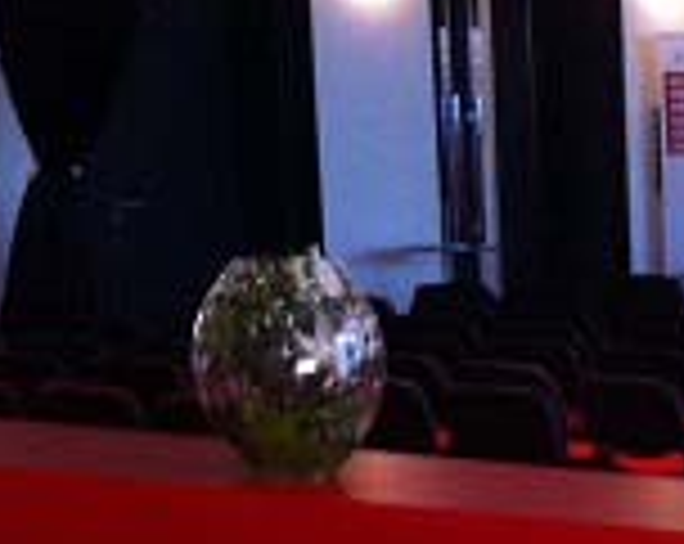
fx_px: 3637
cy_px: 872
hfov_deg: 9.8
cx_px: 1467
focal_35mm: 180
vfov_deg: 8.3
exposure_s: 1/15
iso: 200
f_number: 2.8
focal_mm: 3.85
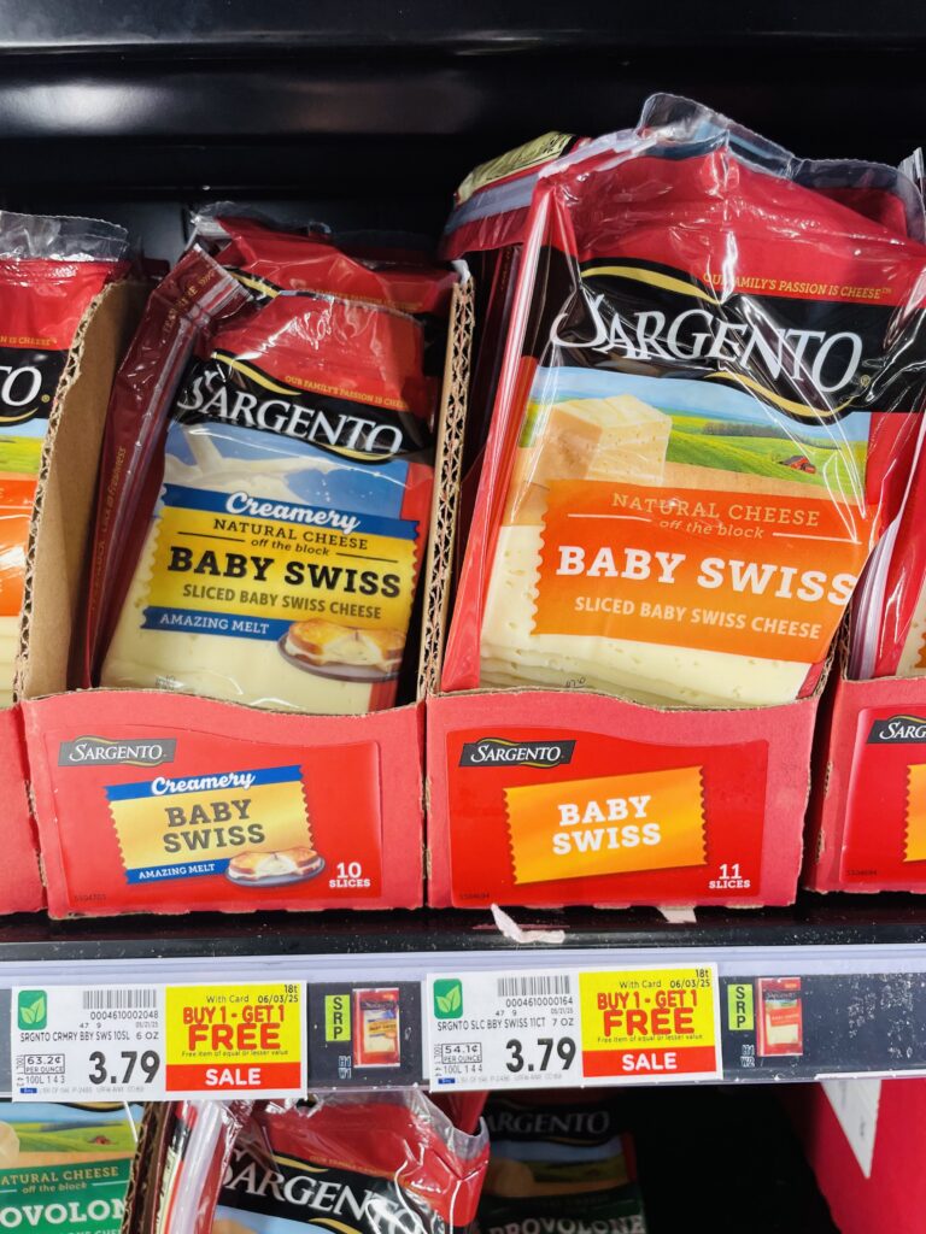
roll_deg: +0.9
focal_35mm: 26
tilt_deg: -16.6
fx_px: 927
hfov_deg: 53.1
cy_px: 617
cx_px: 463
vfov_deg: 67.3
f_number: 1.6
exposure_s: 1/121
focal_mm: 4.2
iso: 100
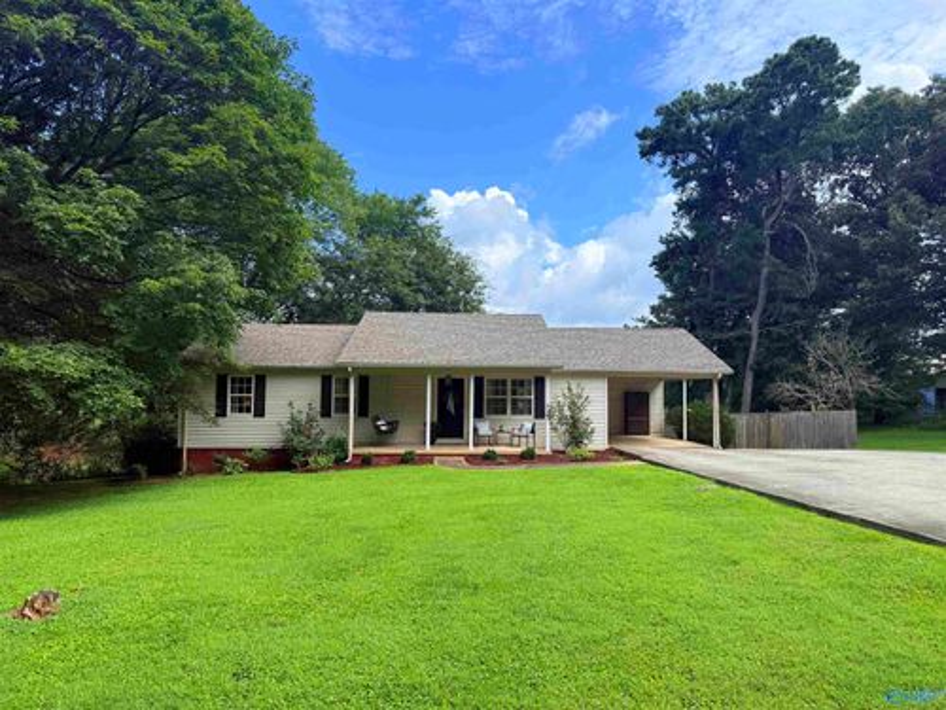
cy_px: 355
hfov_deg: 71.6
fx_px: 656
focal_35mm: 24
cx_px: 473
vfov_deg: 56.8
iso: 80
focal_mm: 6.76
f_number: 1.78
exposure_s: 1/2801
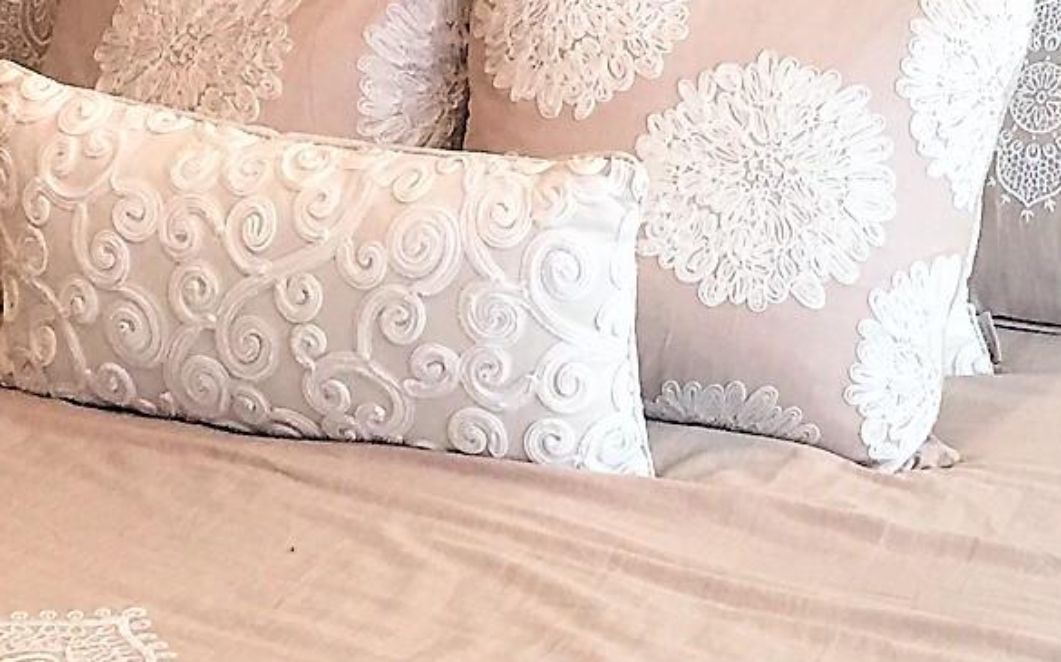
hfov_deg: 19.6
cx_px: 707
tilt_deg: -16.0
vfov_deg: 12.3
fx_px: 3064
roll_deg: -1.3
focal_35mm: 106
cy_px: 254
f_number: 2.2
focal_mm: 4.15
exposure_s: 1/30
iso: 32
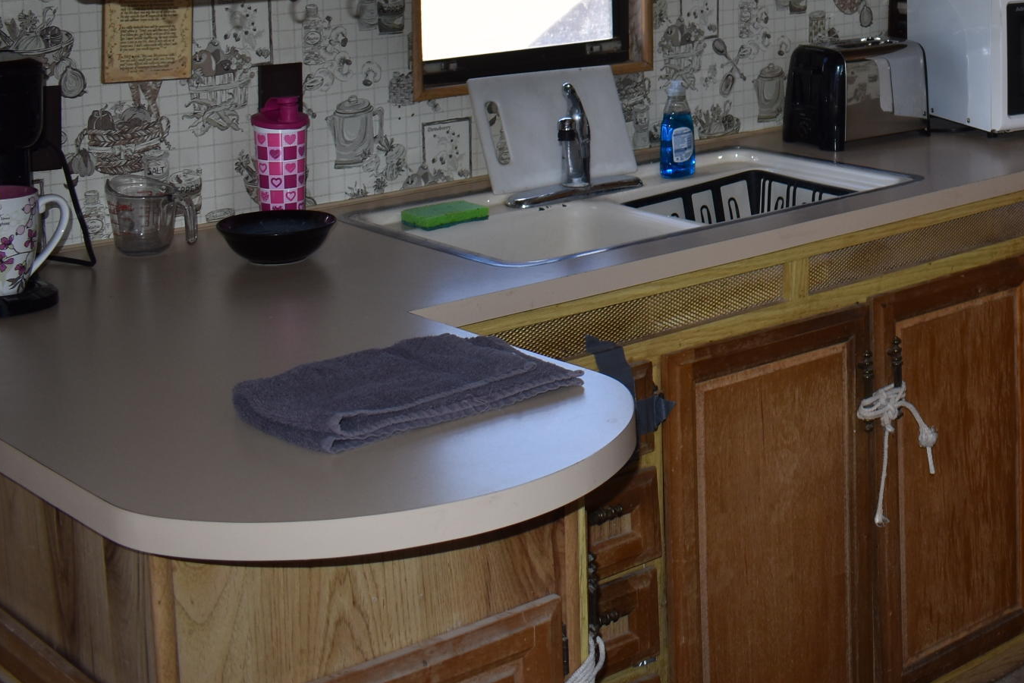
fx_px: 1707
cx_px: 960
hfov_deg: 31.5
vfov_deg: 21.8
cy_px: 5
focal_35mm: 60
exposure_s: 1/200
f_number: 3.5
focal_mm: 18
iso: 100
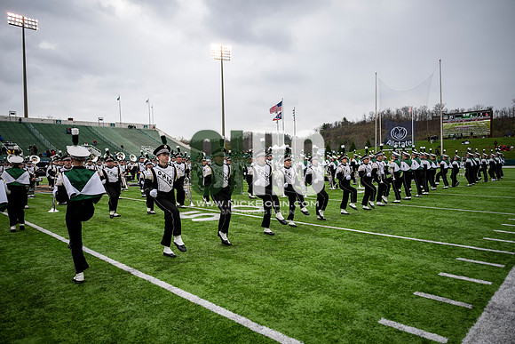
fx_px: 343
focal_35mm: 24
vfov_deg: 53.2
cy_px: 172
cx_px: 258
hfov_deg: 73.7
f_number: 2.8
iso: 100
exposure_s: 1/500
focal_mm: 24
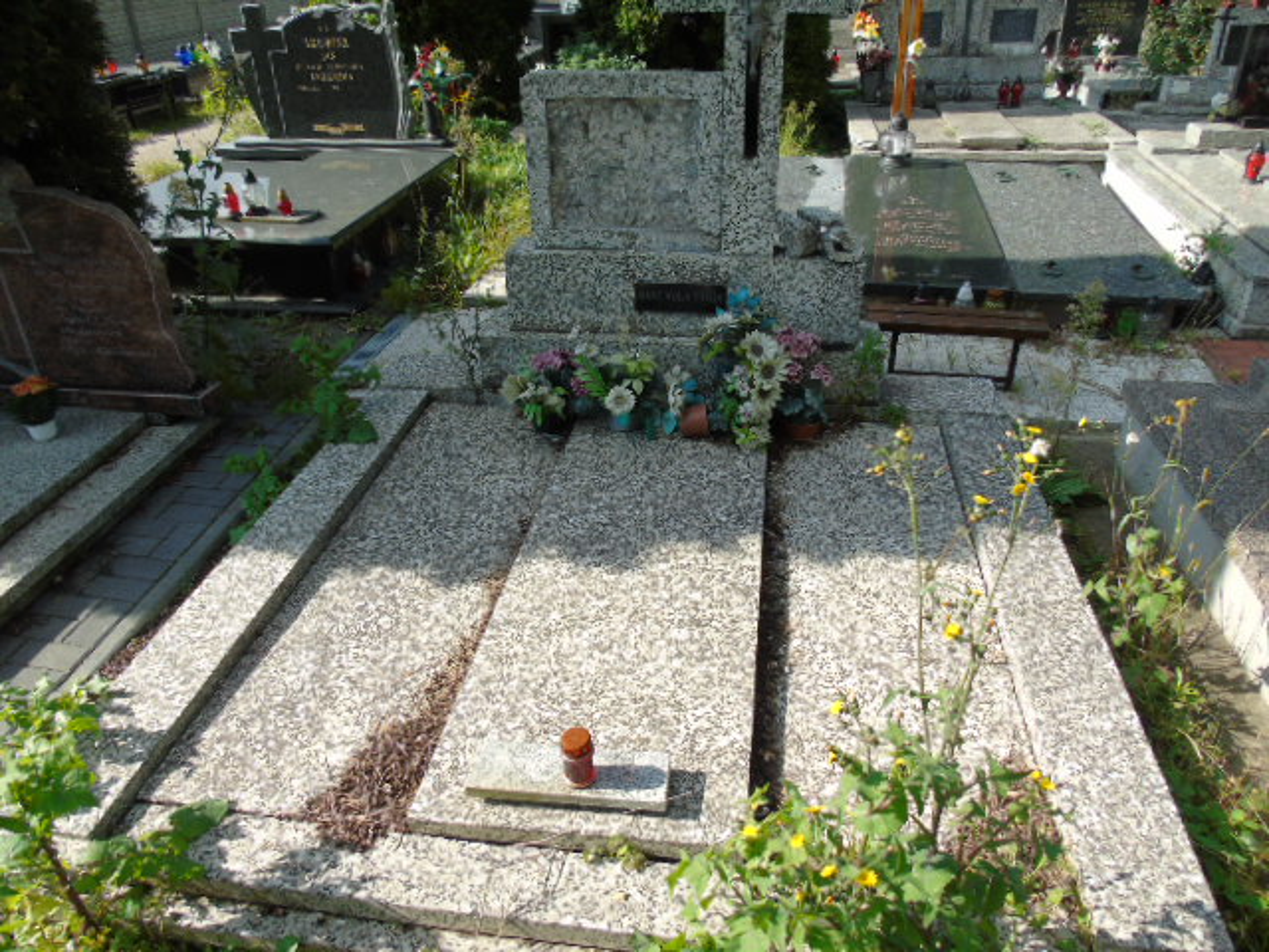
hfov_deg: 69.4
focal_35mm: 25
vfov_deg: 54.9
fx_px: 916
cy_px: 476
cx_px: 634
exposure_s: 1/400
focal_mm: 4.4
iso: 80
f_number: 3.4
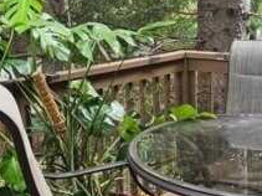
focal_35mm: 63
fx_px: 477
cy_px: 102
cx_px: 144
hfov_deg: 30.7
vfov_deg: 23.3
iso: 160
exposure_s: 1/359
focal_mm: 2.2
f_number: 2.2
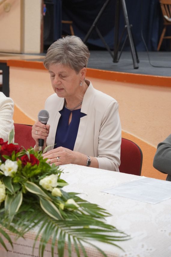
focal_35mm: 87
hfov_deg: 15.7
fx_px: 620
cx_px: 75
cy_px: 116
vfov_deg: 23.4
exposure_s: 1/160
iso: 2000
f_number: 3.5
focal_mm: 50
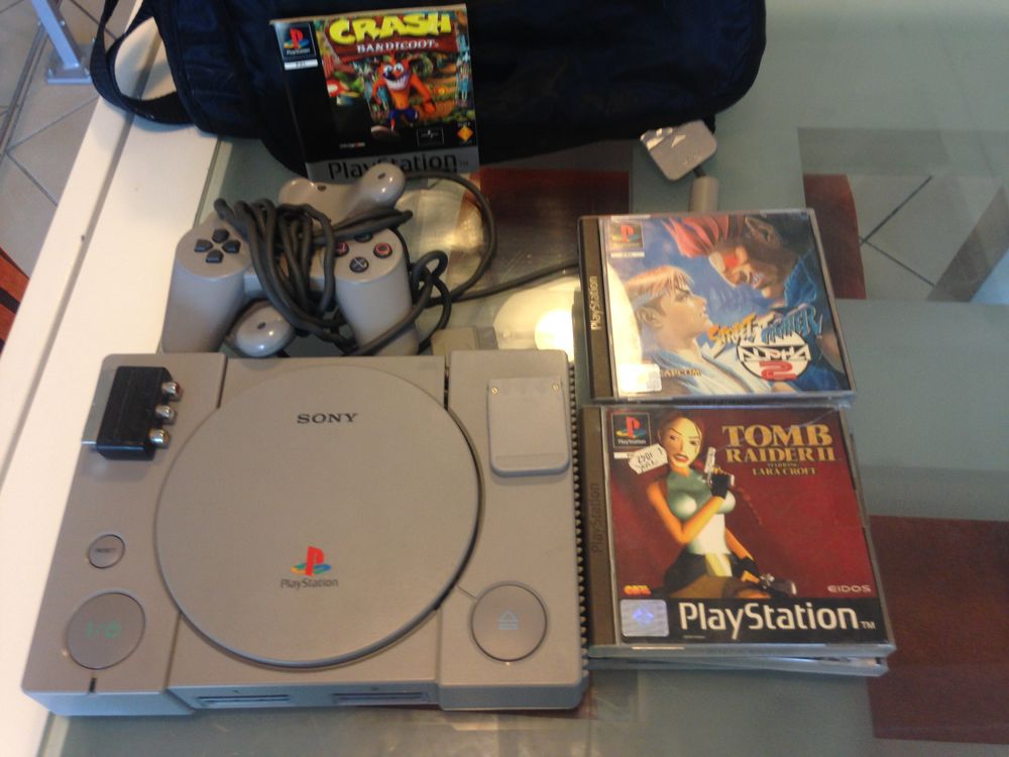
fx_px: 962
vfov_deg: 42.9
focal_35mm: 33
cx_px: 504
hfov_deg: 55.4
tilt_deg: -61.1
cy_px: 378
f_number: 2.4
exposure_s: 1/20
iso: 80
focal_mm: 4.12
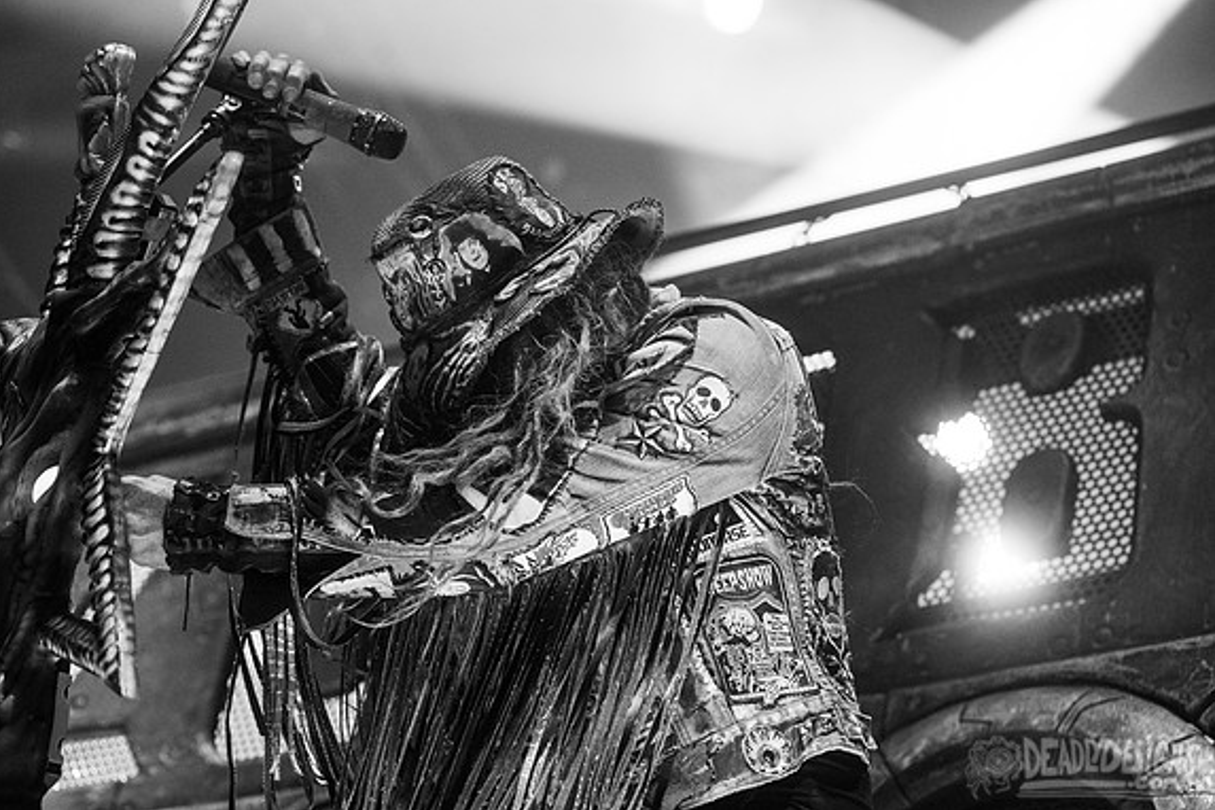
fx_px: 2936
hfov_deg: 23.4
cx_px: 602
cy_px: 402
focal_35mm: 87
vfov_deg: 15.7
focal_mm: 86
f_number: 4
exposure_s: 1/500
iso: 3200
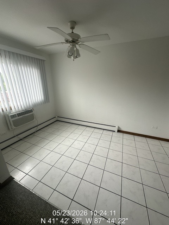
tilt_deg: -14.6
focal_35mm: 14
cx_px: 84
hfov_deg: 85.7
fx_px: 91
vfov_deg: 102.1
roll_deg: -4.0
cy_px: 112
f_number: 2.2
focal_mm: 2.22
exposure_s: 1/99
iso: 64
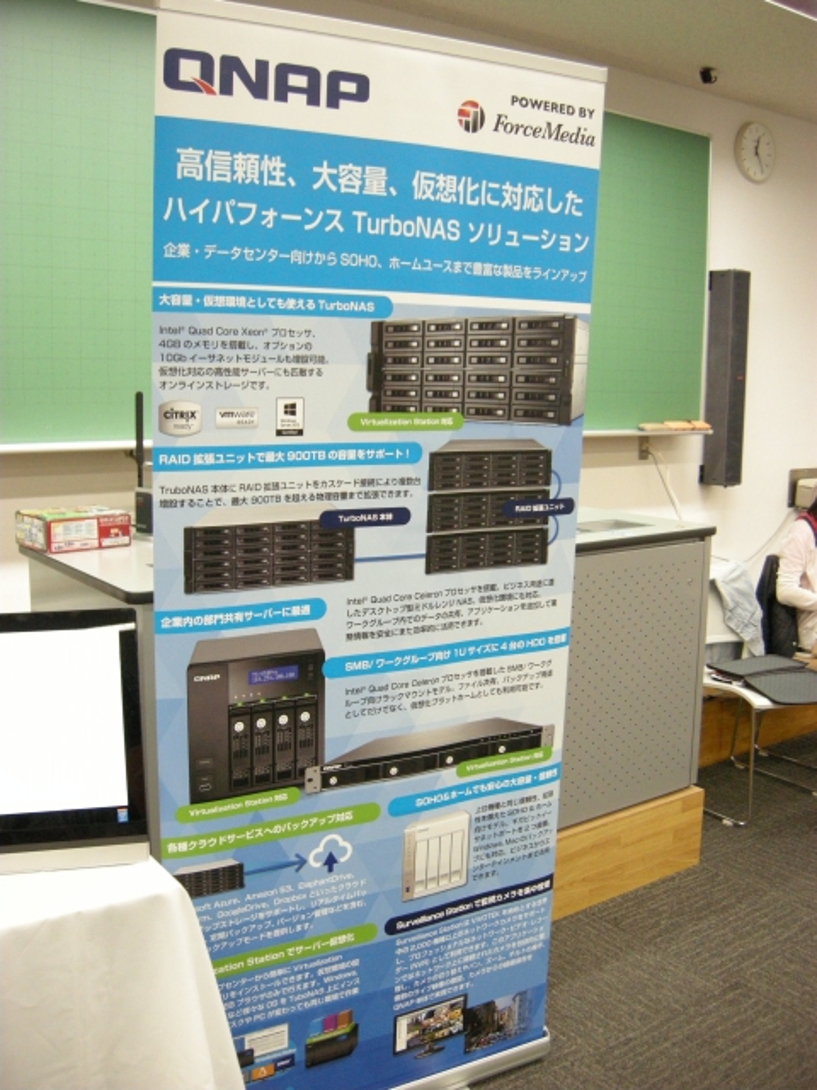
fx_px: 1101
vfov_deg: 52.6
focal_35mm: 35
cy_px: 545
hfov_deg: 40.7
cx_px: 408
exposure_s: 1/58.6
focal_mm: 7.5
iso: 400
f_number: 2.7
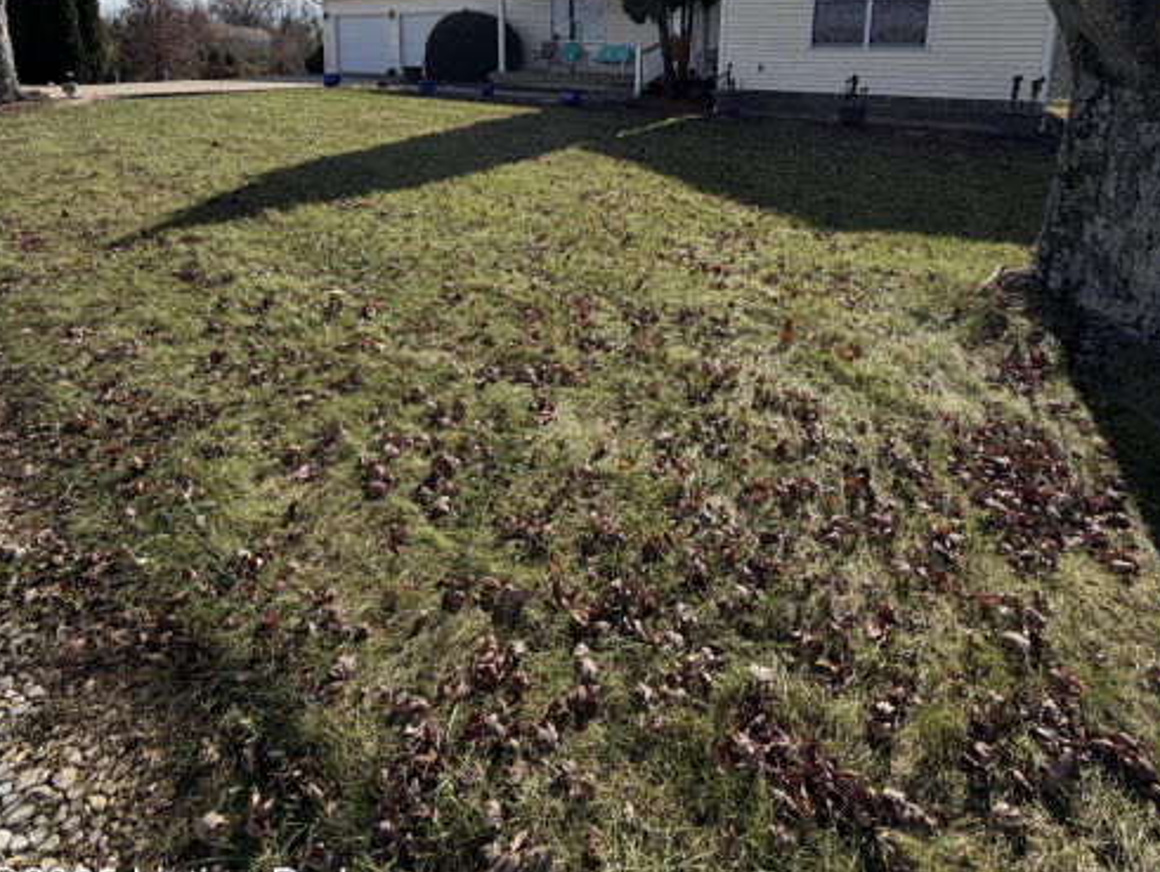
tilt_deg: -8.2
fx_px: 637
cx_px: 574
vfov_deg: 62.7
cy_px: 169
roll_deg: -0.4
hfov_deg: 84.6
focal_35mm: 19
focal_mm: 2.22
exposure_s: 1/770
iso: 20
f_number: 2.2
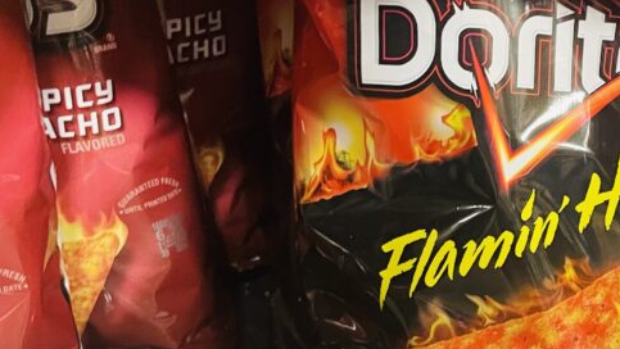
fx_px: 987
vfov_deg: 19.5
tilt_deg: -36.1
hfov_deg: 33.9
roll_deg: -2.1
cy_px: 346
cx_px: 490
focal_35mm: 60
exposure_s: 1/60
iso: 400
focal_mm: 4.2
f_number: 1.6
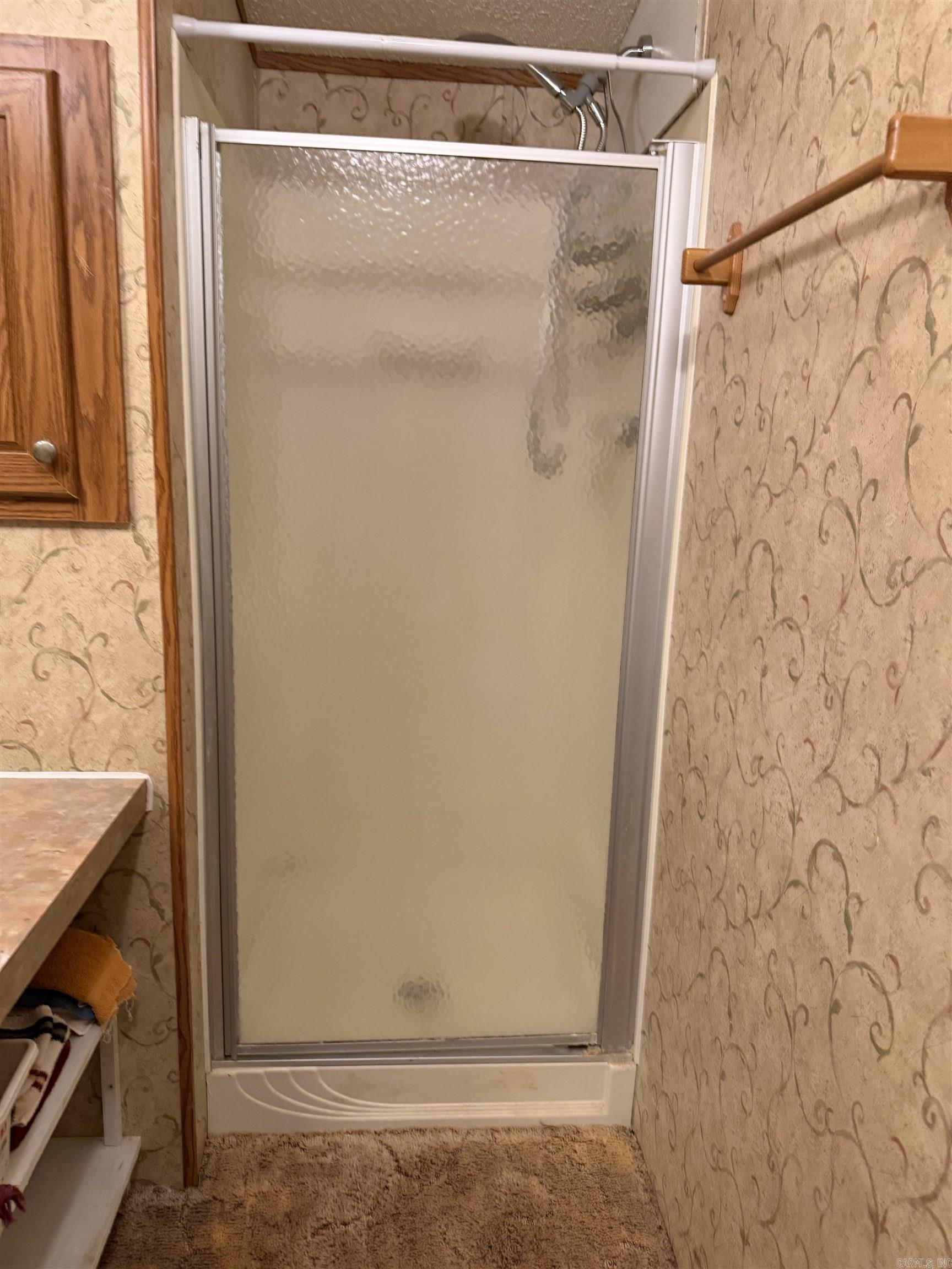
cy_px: 634
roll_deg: -1.7
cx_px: 476
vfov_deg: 71.6
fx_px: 880
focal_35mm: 24
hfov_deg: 56.8
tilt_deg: -11.4
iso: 400
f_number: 1.78
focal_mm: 6.76
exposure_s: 1/60
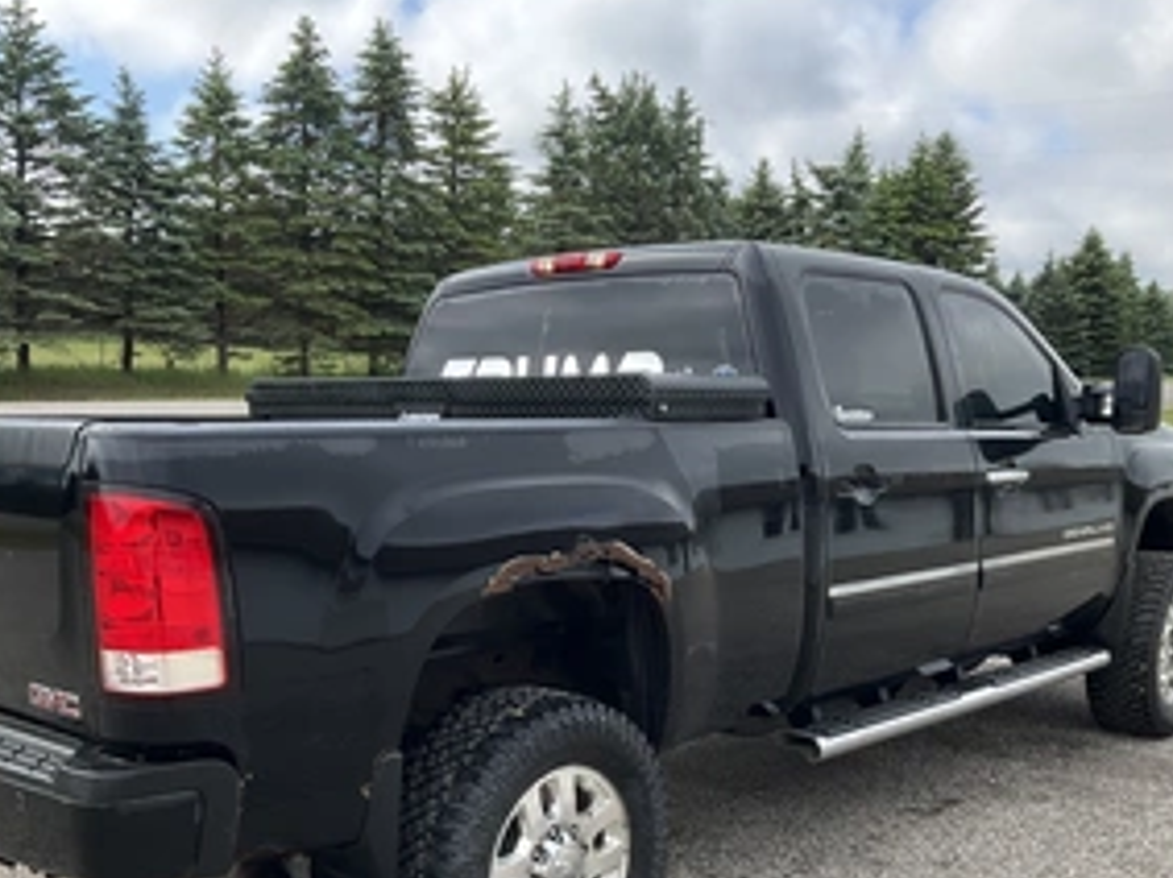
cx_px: 502
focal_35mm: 41
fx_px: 1389
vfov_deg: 34.7
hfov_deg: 45.7
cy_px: 592
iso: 25
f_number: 1.8
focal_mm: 3
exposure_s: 1/556
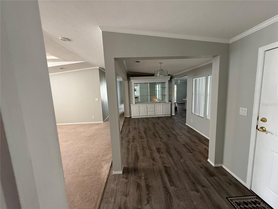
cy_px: 104
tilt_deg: -7.1
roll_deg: +2.0
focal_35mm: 14
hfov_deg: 102.1
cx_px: 139
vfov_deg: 85.7
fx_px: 112
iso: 250
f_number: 2.2
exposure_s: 1/60
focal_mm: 2.22
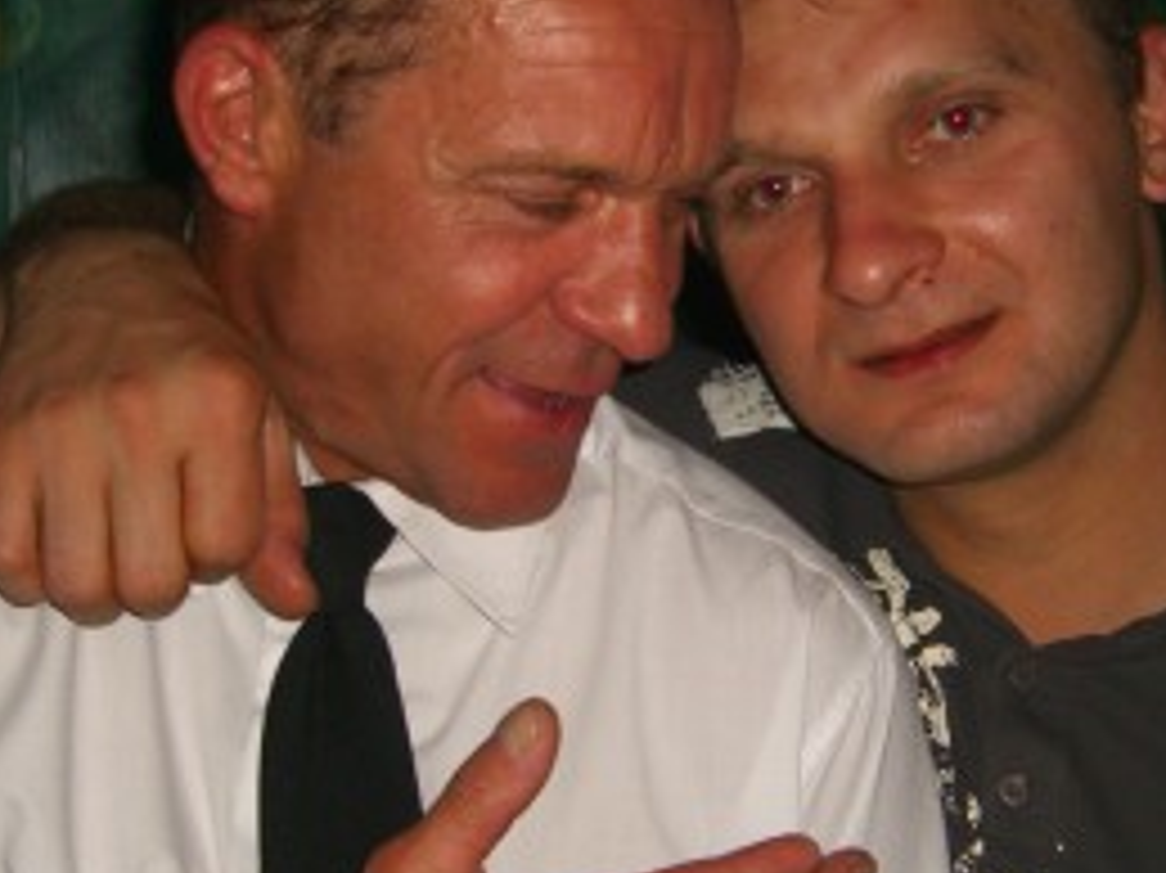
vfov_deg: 16.8
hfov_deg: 22.2
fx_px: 2963
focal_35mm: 88
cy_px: 504
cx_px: 671
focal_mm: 7.9
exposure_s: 1/60
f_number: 2.8
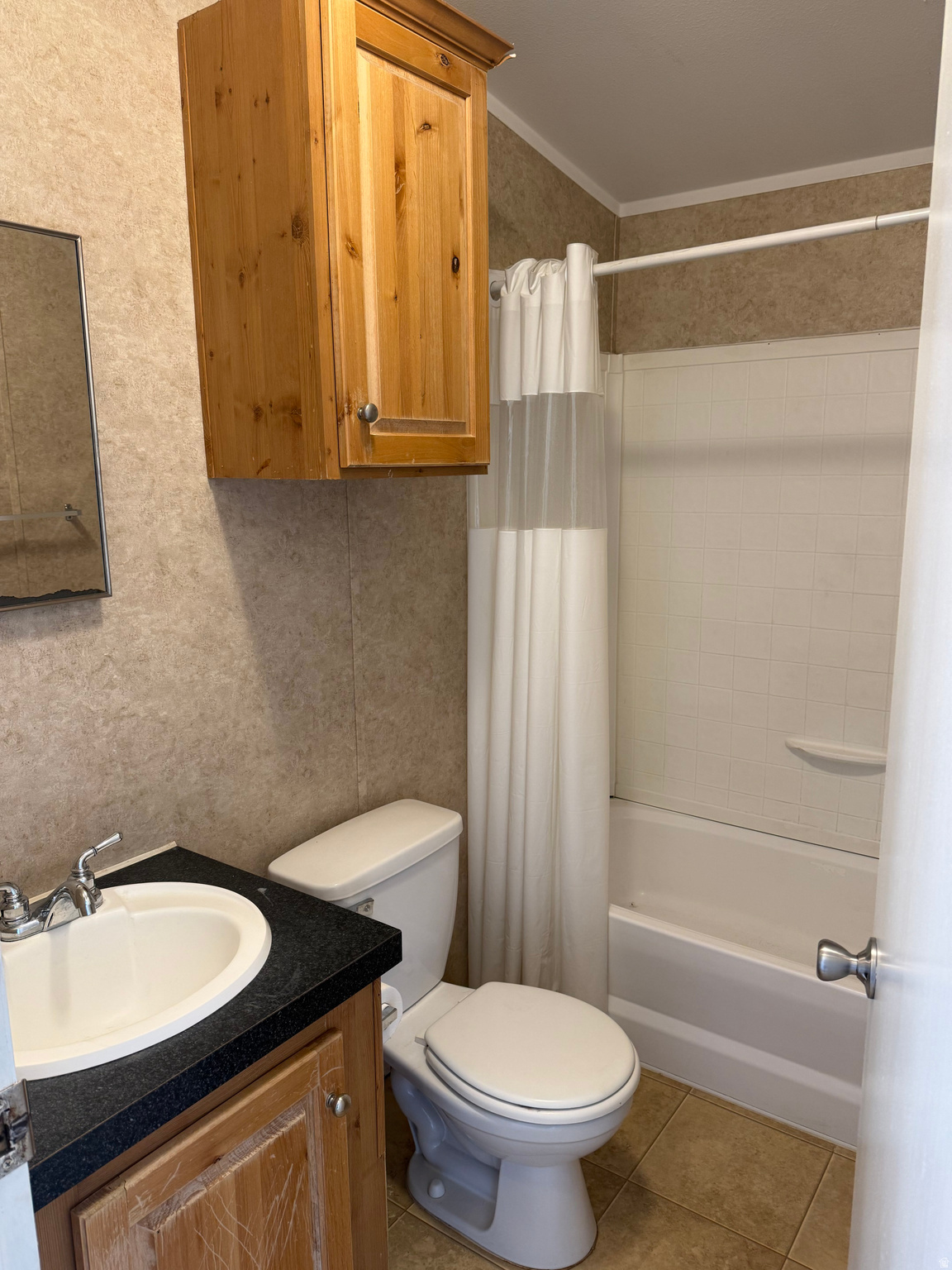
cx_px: 476
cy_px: 635
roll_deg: +0.0
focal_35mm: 24
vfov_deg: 71.6
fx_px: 880
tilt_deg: -10.7
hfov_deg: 56.8
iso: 125
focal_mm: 6.76
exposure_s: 1/60
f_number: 1.78
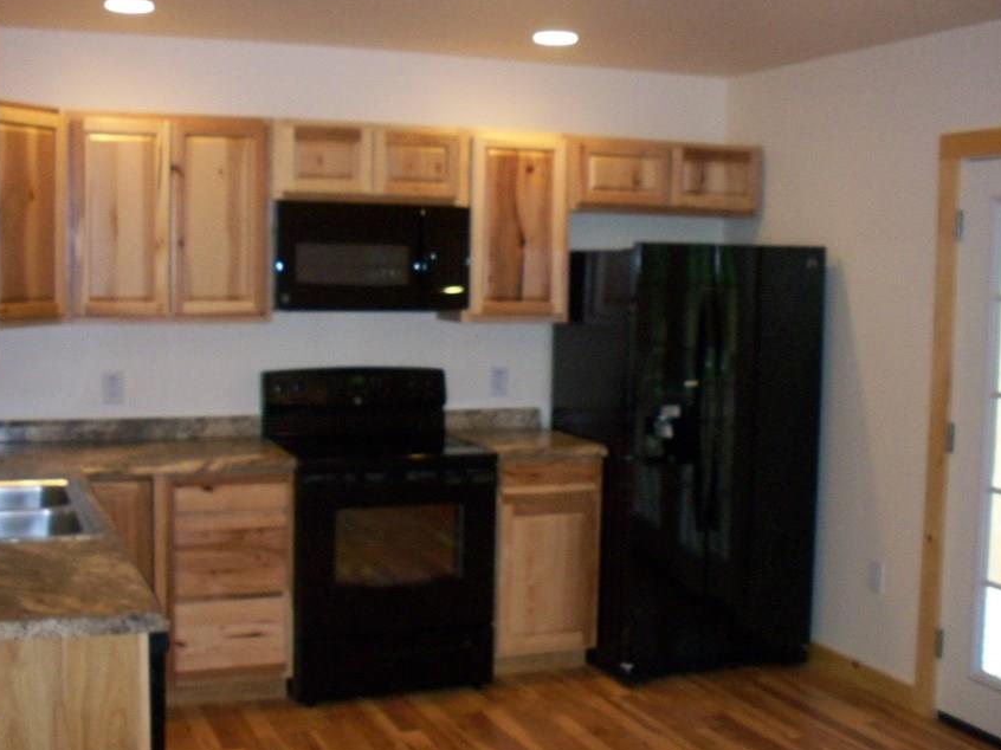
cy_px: 341
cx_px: 459
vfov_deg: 31.5
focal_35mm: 46
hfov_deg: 41.2
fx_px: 1330
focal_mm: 6.3
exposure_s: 1/60
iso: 320
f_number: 3.5
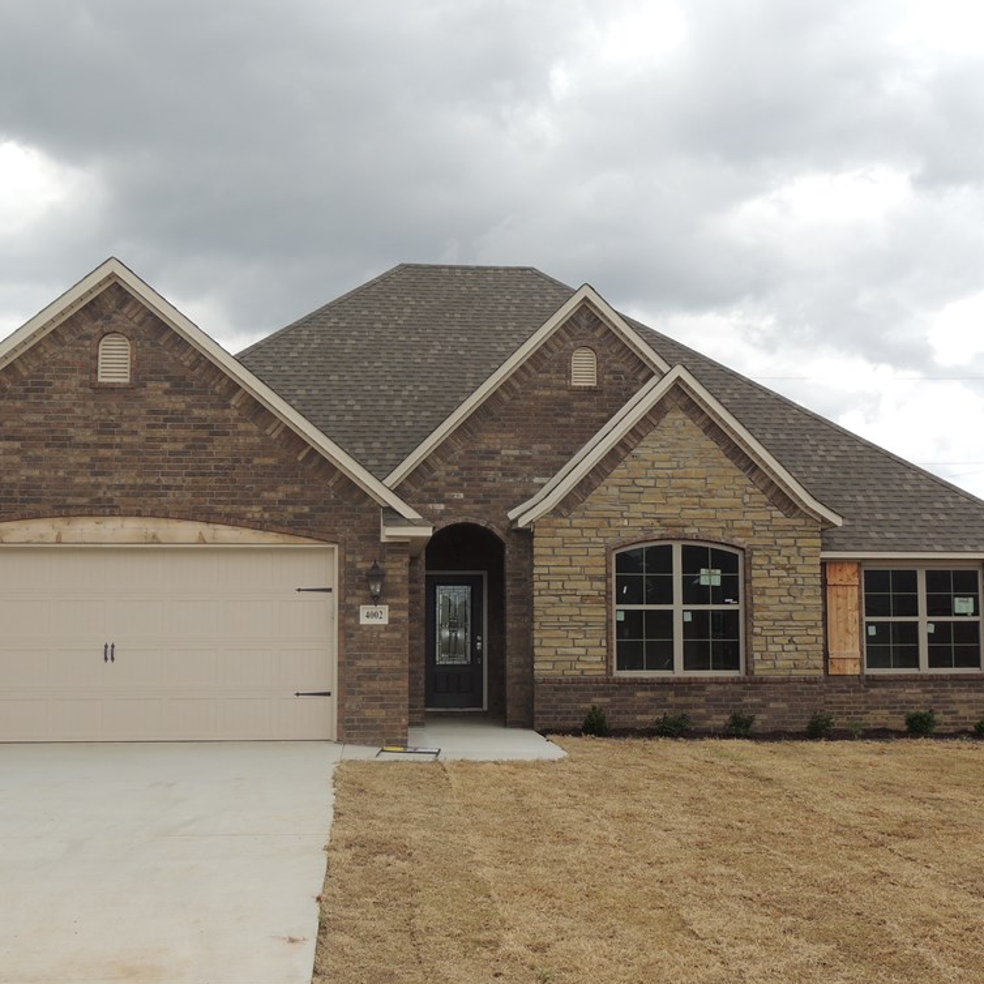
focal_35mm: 42
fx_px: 1351
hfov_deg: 40.0
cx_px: 480
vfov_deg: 40.0
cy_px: 487
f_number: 3.3
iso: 100
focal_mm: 6.2
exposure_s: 1/500
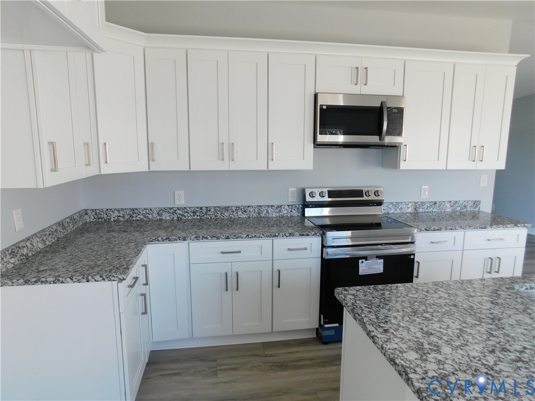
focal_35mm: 23
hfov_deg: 73.9
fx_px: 355
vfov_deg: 58.9
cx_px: 268
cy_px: 200
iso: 125
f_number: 3
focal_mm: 4
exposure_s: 1/80
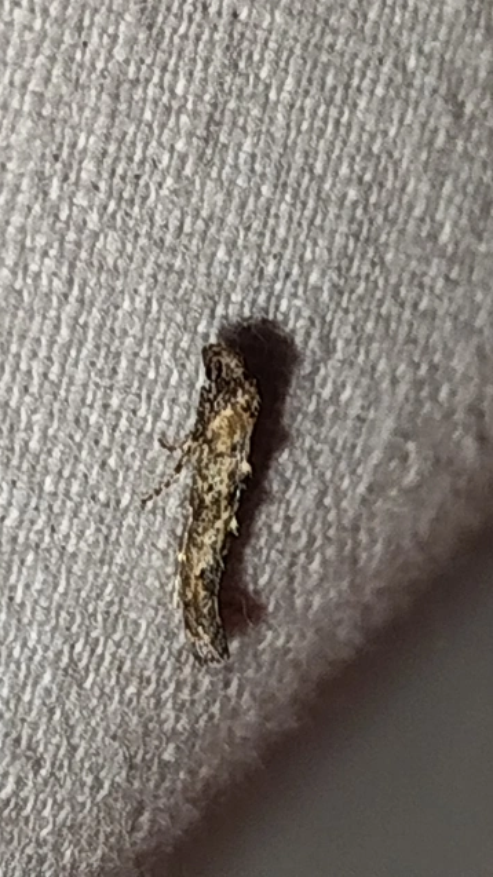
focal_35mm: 186
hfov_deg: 6.5
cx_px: 278
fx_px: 4325
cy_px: 439
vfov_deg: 11.6
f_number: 1.7
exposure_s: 1/50
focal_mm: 5.31
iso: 64
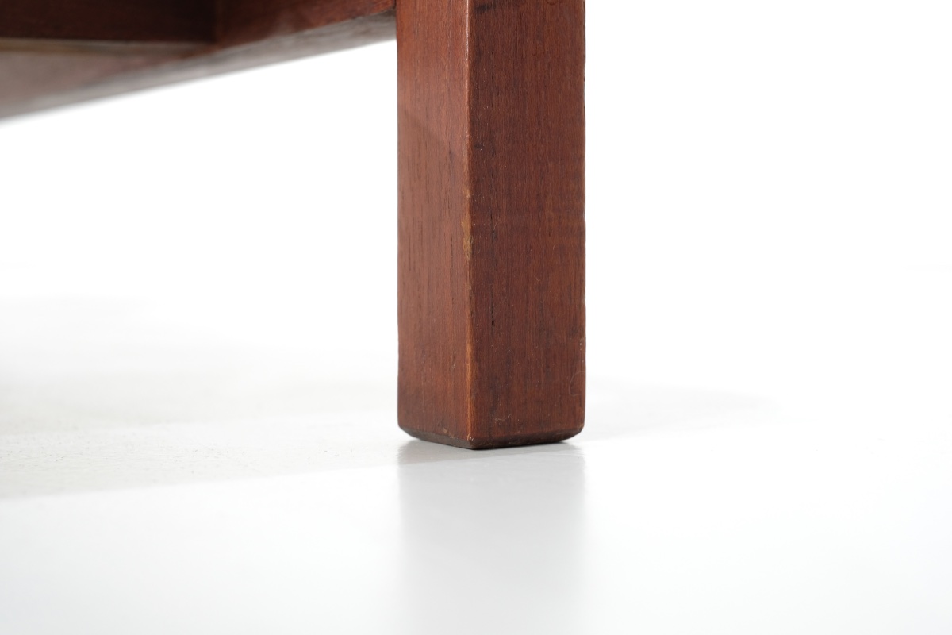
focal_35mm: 53
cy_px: 318
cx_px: 476
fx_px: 1401
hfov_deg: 37.5
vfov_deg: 25.5
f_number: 5
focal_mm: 35
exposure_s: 1/45
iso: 800
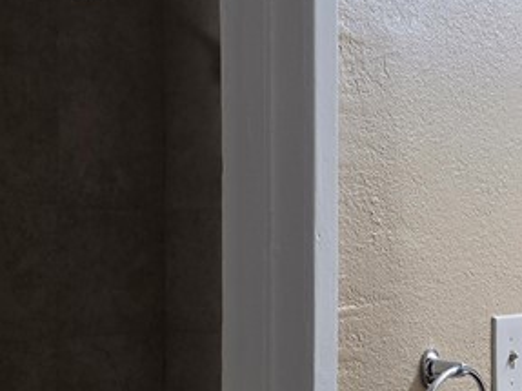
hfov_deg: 21.8
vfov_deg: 17.9
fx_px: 1236
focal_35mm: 82
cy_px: 278
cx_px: 653
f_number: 1.7
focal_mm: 6.25
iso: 80
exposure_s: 1/120
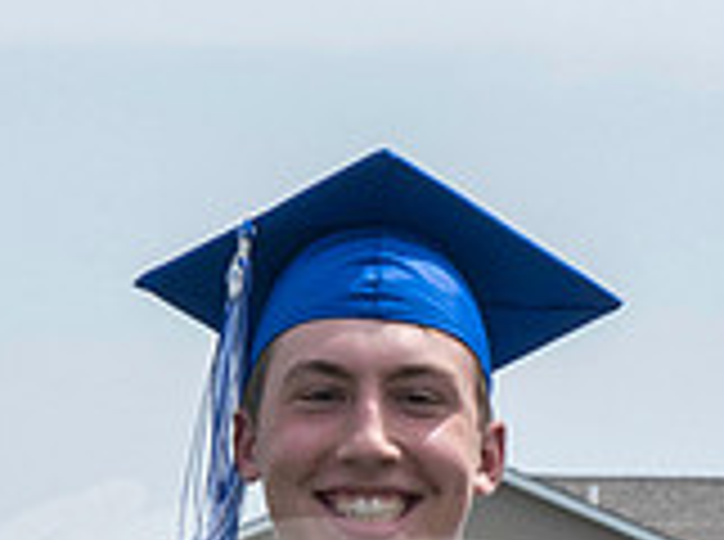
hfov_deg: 4.0
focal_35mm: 501
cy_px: 769
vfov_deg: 2.9
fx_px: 10455
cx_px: -27
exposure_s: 1/250
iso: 200
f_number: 13
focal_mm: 70
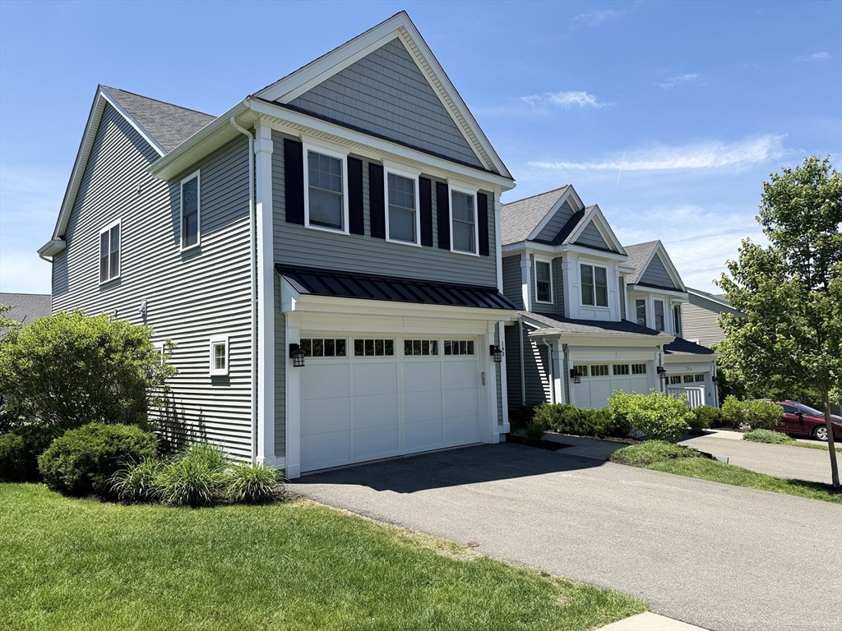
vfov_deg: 56.8
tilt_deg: +5.1
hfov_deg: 71.6
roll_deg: +1.6
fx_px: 584
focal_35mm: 24
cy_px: 316
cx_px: 421
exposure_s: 1/3425
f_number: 1.78
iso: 80
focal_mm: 6.76
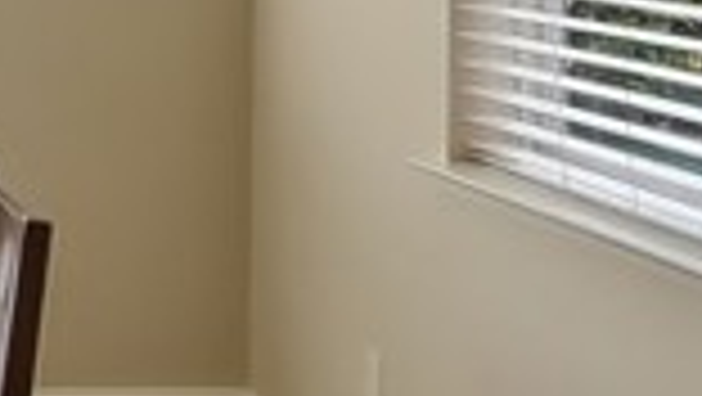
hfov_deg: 18.4
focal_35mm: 101
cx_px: -392
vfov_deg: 11.6
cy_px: -155
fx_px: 1878
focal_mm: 14.7
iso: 500
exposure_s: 1/160
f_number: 4
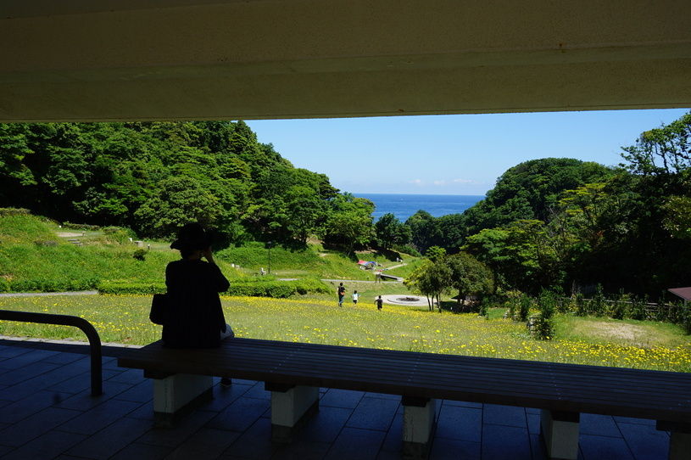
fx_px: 575
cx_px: 346
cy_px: 230
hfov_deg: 62.0
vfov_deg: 43.5
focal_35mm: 30
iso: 100
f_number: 11
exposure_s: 1/125
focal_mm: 20
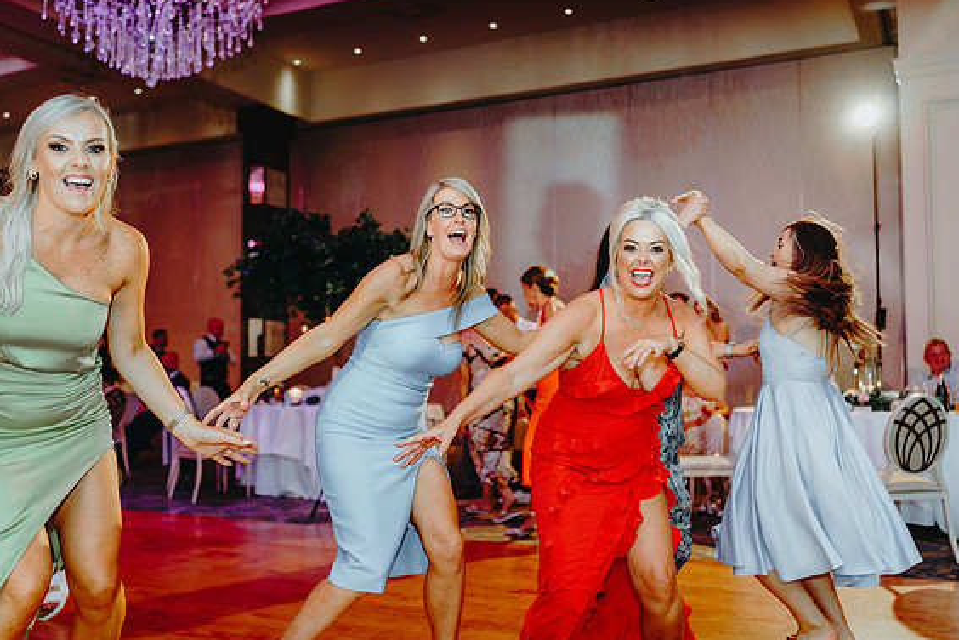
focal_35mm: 36
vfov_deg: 36.9
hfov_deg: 53.1
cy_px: 319
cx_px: 491
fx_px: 959
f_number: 2
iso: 1250
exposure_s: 1/250
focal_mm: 35
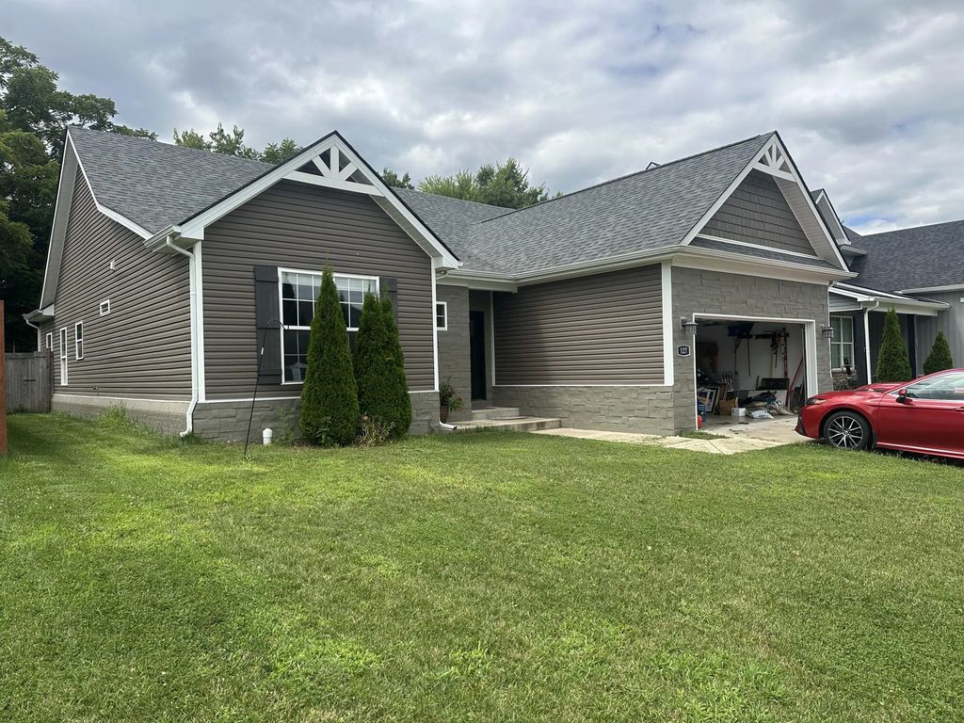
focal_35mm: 24
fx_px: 668
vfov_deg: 56.8
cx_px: 482
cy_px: 362
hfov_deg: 71.6
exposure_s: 1/3861
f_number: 1.78
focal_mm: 6.86
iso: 80
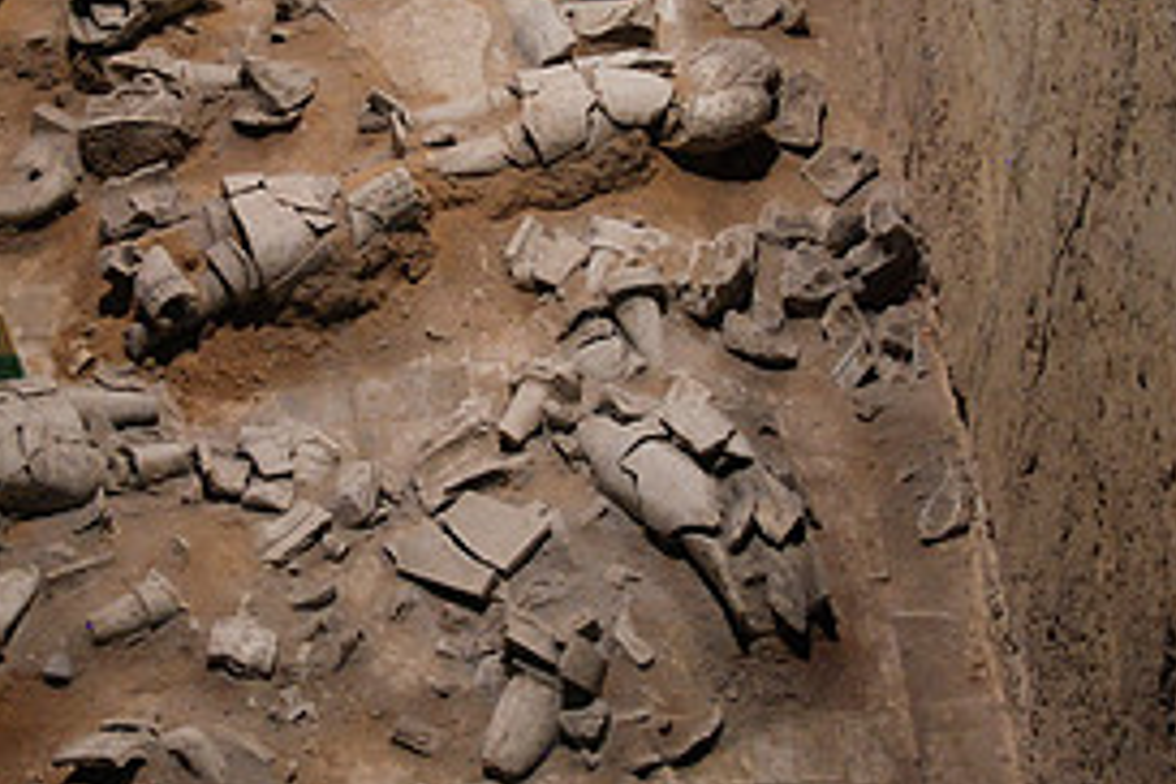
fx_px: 2711
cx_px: 370
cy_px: 224
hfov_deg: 24.3
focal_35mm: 83
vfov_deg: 16.4
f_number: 4
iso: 800
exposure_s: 1/10
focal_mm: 26
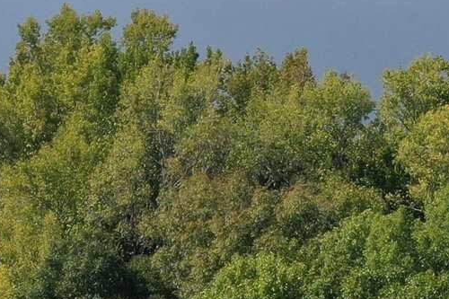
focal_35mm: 172
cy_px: -20
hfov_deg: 11.9
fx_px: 2144
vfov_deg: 7.9
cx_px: 74
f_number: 6.3
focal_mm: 10.26
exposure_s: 1/500
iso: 100
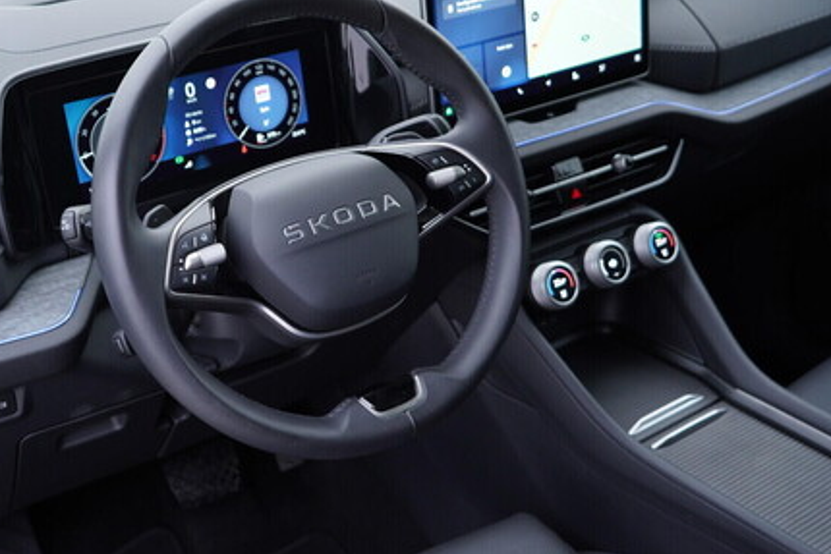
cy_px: 215
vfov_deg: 29.2
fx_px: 1062
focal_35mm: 46
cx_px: 315
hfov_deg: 42.4
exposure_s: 1/40
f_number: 2.8
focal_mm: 24
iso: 200
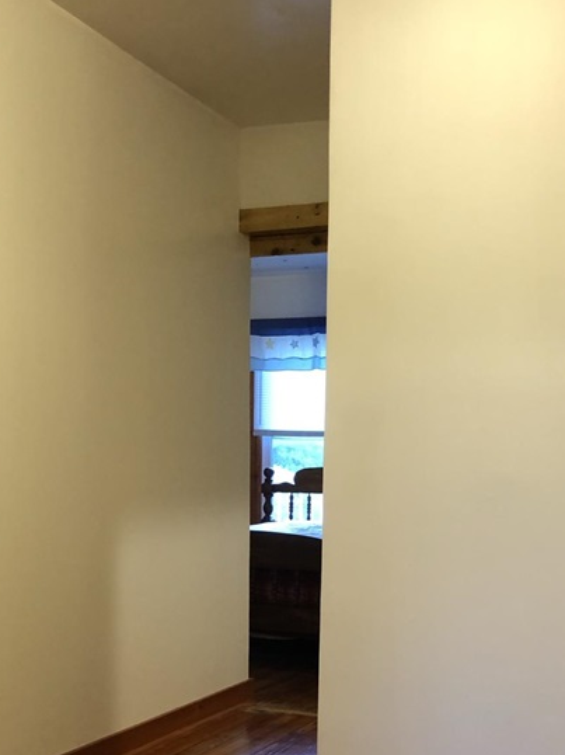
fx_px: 1089
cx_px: 282
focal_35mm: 50
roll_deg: -0.8
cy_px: 536
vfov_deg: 37.5
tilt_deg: -3.1
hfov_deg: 29.1
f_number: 1.8
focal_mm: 4
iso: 50
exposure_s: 1/15
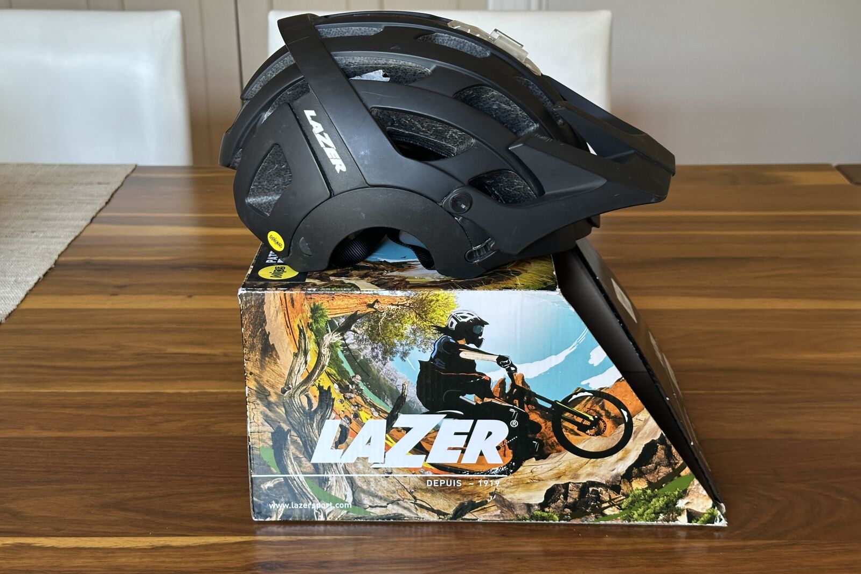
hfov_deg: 39.6
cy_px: 254
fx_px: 1196
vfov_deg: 27.0
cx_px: 430
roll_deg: +0.2
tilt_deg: -20.8
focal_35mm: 50
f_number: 1.78
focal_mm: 6.86
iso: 125
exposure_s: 1/60
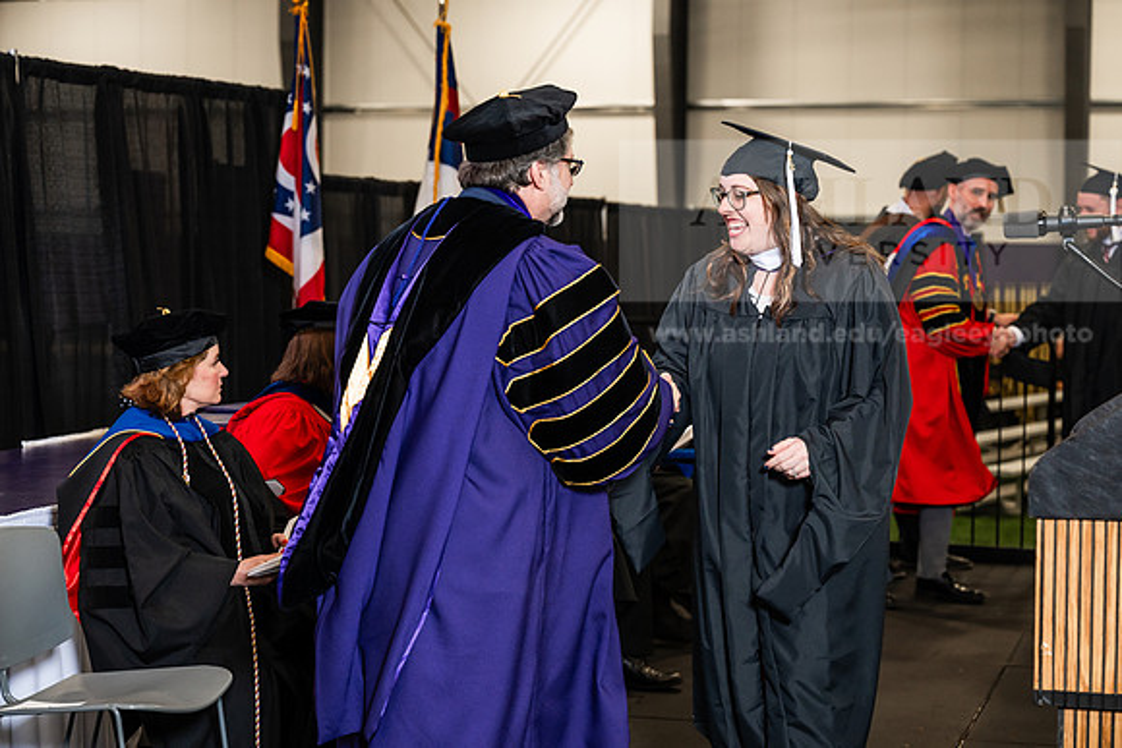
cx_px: 561
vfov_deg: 19.5
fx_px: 2182
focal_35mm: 70
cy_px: 374
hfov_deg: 28.8
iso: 1250
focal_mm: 70
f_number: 4
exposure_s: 1/200
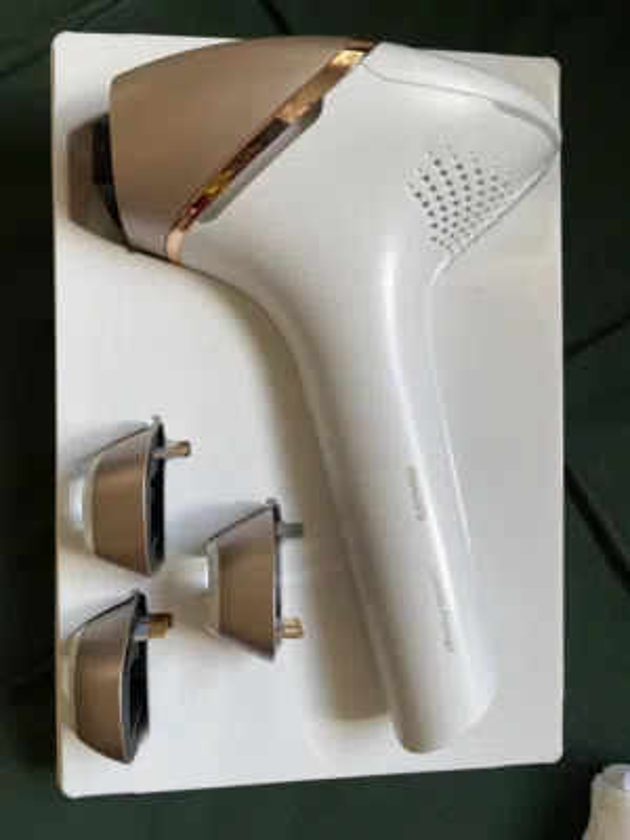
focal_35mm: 26
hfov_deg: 53.1
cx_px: 315
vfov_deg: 67.3
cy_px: 420
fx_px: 631
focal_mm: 4.25
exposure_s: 1/121
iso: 125
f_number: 1.8
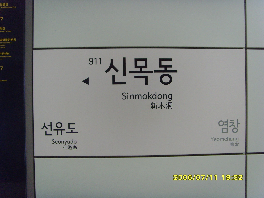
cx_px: 132
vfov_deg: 36.8
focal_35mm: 39
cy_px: 99
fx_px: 297
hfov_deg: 47.9
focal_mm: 6.6
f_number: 3.5
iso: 200
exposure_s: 1/30
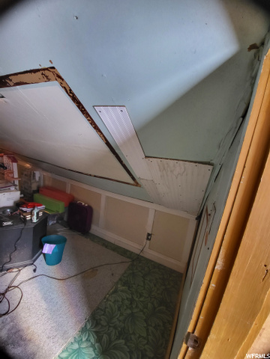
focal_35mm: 13
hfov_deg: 89.9
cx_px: 135
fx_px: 135
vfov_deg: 106.2
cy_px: 180
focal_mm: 1.74
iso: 320
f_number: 2.2
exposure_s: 1/60
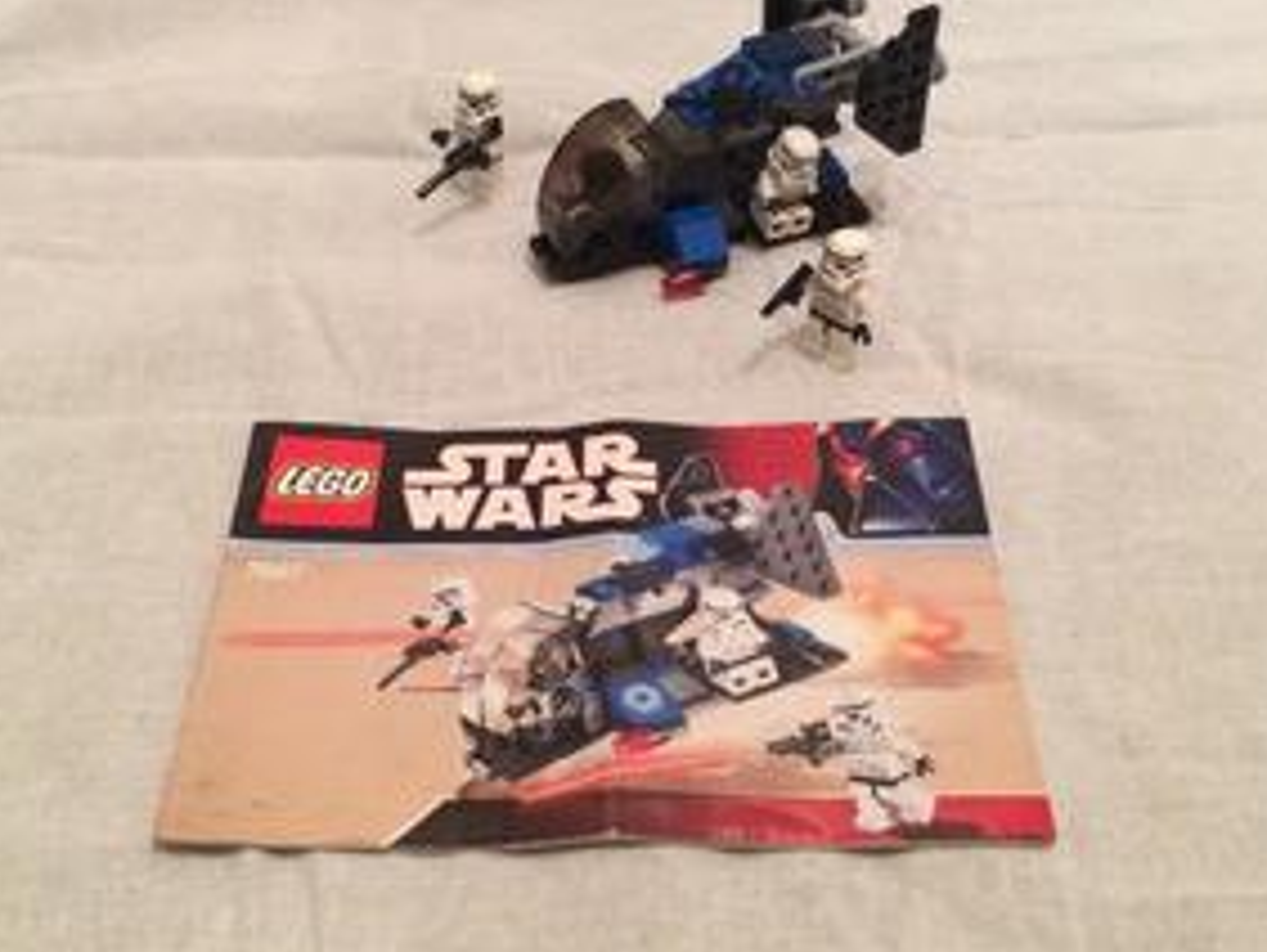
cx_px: 629
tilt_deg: -48.2
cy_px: 454
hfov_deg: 50.1
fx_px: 1355
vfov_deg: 38.7
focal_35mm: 37
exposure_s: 1/17
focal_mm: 4.15
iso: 320
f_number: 2.2
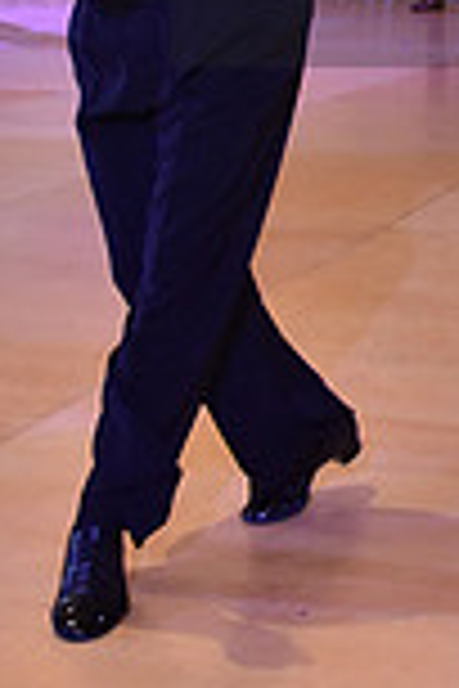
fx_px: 1740
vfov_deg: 21.2
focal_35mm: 91
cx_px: 794
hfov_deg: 13.6
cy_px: -81
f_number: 5
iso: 1600
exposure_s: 1/250
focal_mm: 24
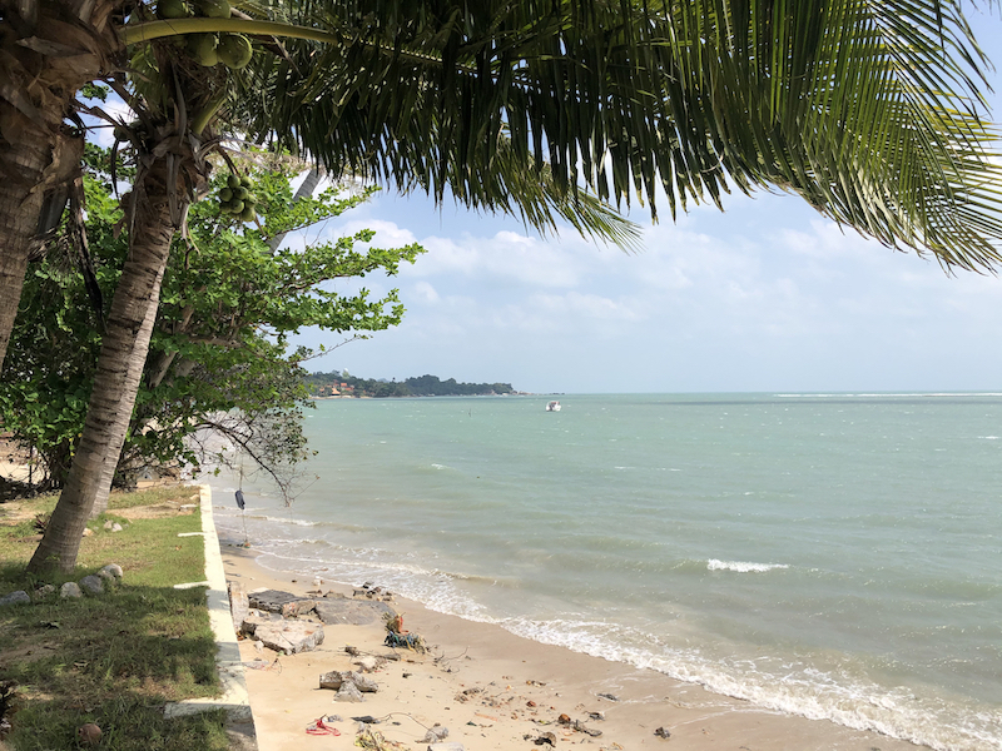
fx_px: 810
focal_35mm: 28
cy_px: 376
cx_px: 501
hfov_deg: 63.4
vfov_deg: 49.7
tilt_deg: +0.3
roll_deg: +0.9
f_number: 1.8
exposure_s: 1/3436
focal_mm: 4
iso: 20
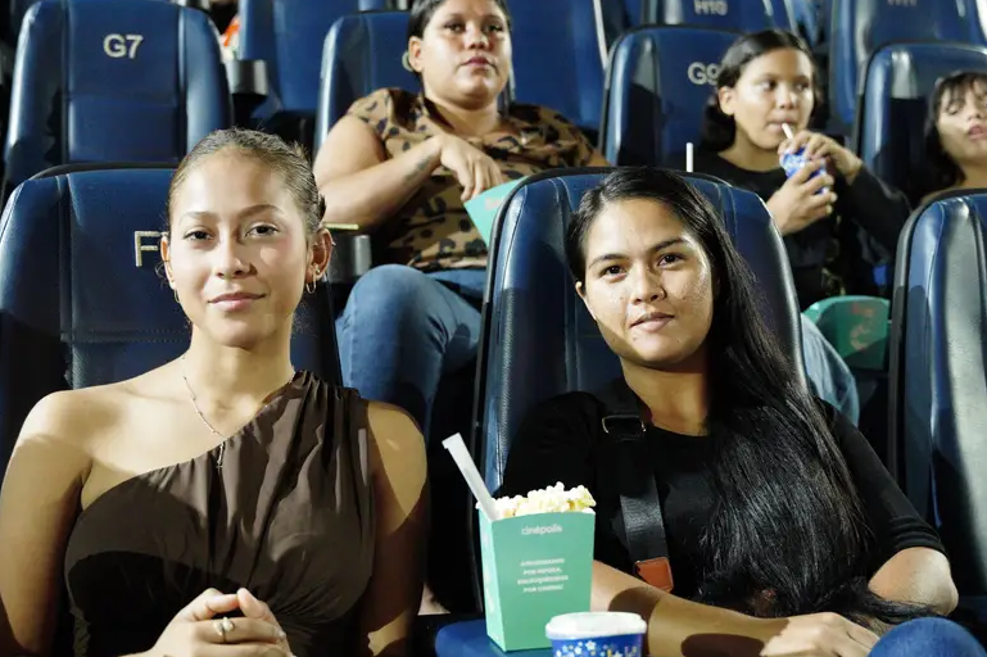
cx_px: 448
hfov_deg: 35.0
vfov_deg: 23.7
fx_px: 1562
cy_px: 362
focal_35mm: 57
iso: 8000
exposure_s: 1/30
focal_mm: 34.1
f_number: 2.8
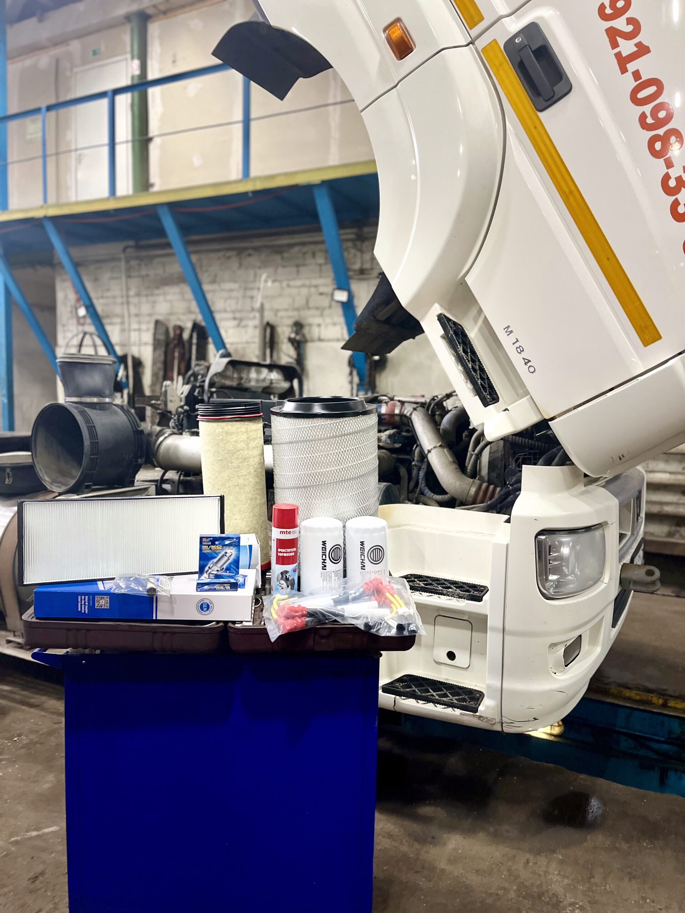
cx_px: 342
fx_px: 686
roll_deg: -1.4
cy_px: 456
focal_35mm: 26
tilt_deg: -4.6
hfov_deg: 53.1
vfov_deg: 67.3
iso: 250
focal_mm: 5.1
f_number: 1.6
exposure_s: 1/50
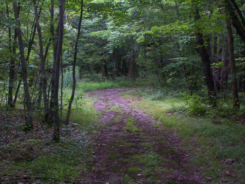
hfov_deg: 23.8
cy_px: 92
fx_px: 580
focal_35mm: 82
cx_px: 122
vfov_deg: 18.0
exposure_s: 1/60
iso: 400
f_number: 3.2
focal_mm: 13.7
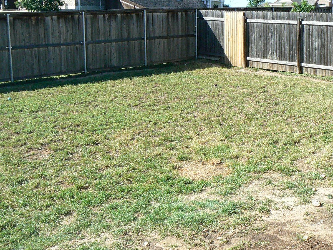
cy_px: 115
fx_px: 462
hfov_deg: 39.3
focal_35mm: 48
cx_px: 215
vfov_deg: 30.3
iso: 200
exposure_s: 1/1000
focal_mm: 6
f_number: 3.6
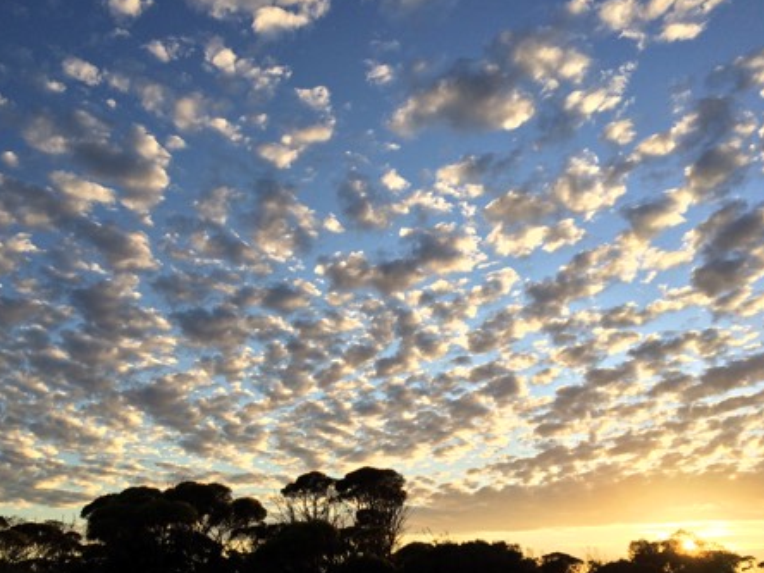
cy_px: 325
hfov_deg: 53.8
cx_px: 329
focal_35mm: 34
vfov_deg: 41.7
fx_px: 750
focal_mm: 4.15
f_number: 2.2
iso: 32
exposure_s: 1/1282
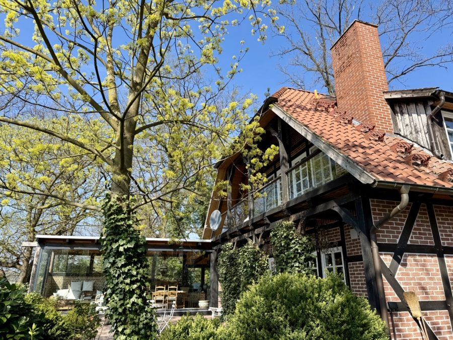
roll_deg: +0.1
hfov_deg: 71.6
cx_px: 226
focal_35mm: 24
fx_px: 314
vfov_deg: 56.8
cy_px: 170
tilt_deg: +19.5
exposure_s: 1/2110
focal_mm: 6.76
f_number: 1.78
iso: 80
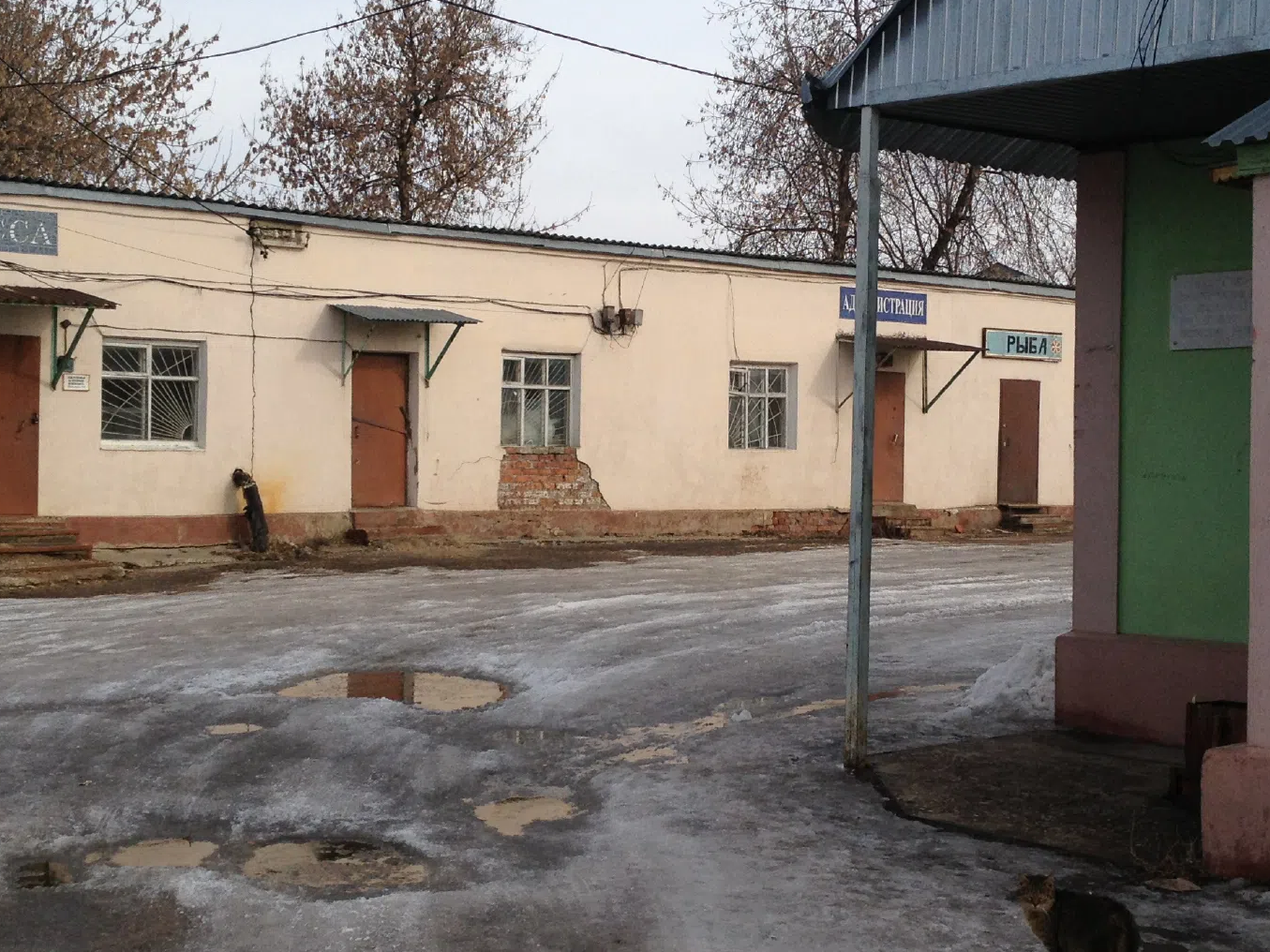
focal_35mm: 62
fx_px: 2274
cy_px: 487
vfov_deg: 23.6
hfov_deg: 31.2
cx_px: 676
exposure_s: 1/1783
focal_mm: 4.28
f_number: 2.4
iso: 50
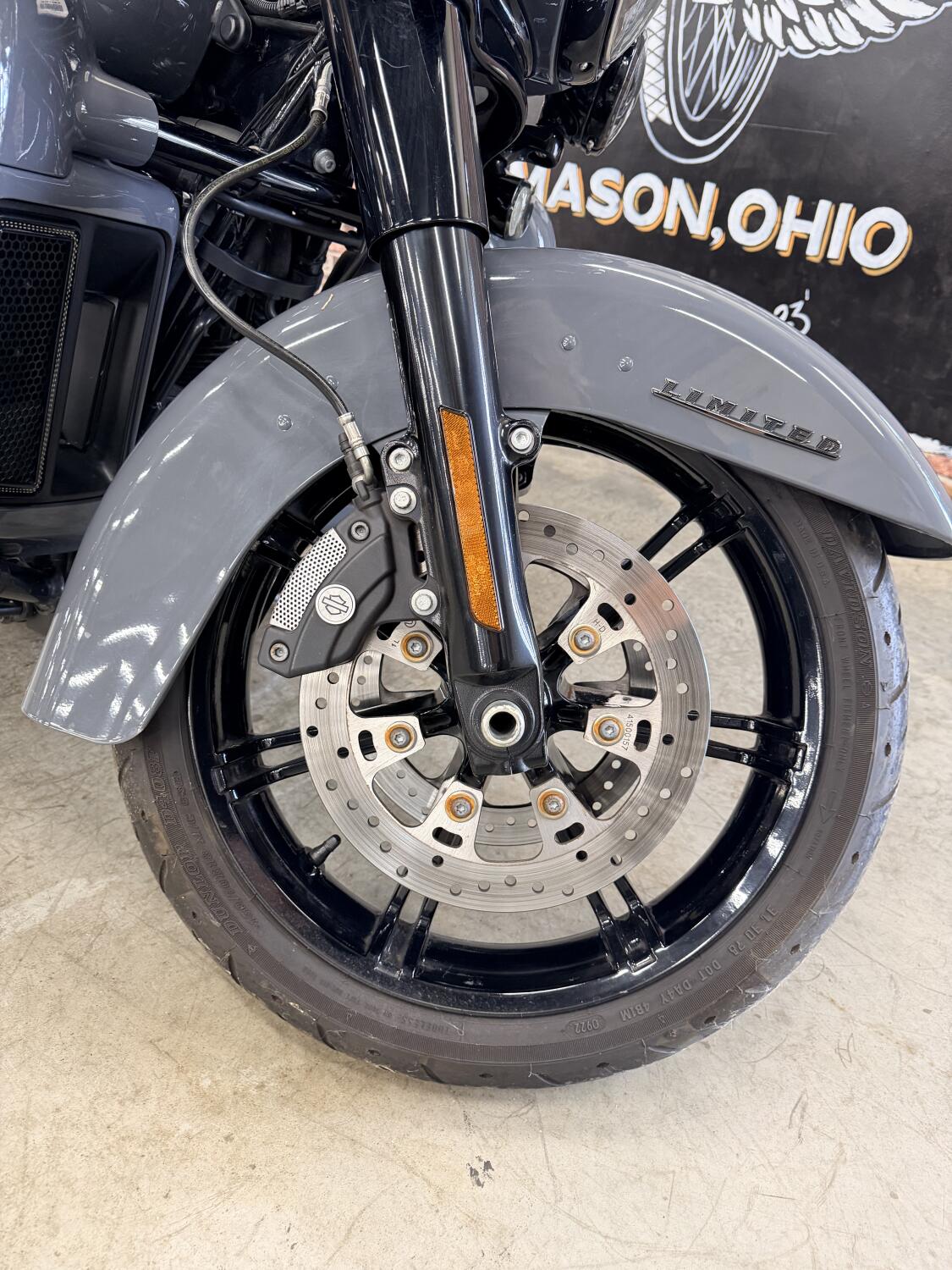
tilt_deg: -28.5
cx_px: 476
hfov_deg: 56.8
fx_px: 880
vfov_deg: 71.6
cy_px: 635
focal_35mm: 24
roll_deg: -7.7
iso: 320
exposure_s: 1/60
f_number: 1.78
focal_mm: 6.76
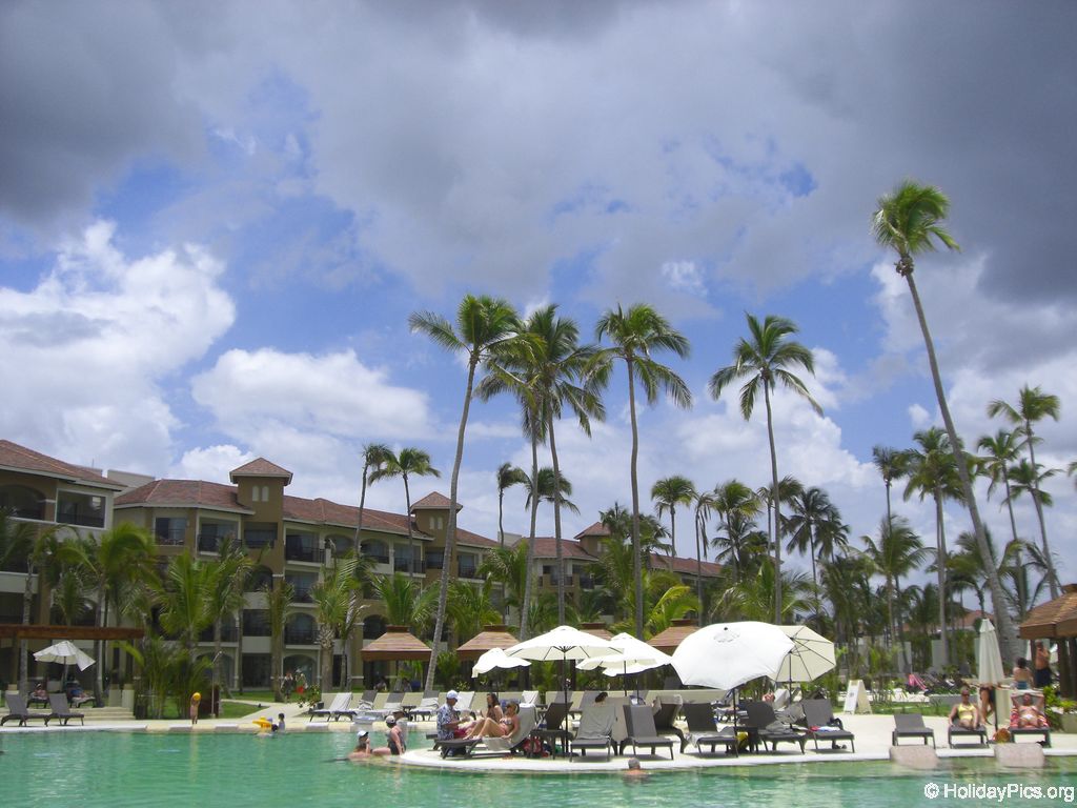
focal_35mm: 38
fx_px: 1182
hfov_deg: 49.0
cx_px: 538
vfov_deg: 37.7
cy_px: 404
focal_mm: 6.2
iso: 64
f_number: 8
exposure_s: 1/250
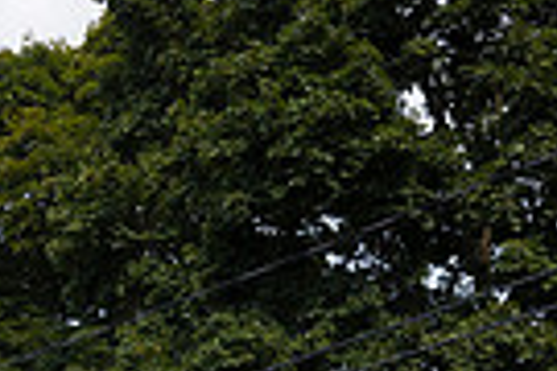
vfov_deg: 11.8
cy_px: 765
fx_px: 1594
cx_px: 239
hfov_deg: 19.8
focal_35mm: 103
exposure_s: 1/500
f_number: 6.3
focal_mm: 24
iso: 200
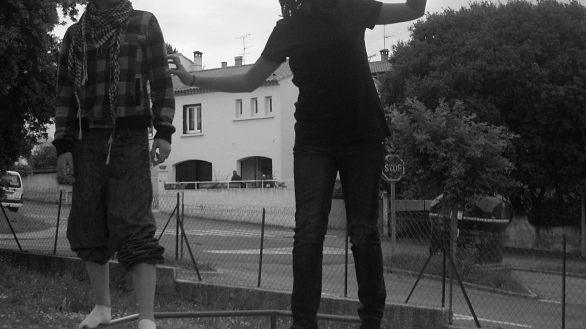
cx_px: 228
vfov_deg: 17.5
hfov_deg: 30.5
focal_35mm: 69
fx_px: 1072
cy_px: 155
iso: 64
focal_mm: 6.2
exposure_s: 1/92.5
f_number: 2.8
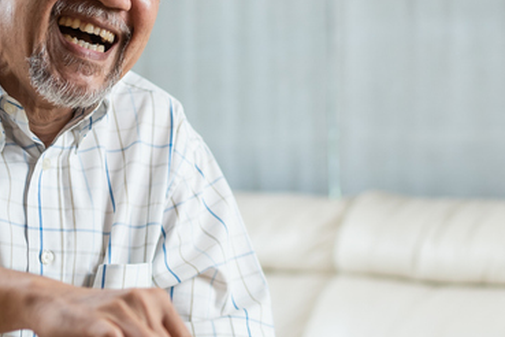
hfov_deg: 17.1
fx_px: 1669
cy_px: 204
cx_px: 398
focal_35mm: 119
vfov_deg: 11.5
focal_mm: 35
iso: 320
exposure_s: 1/250
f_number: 2
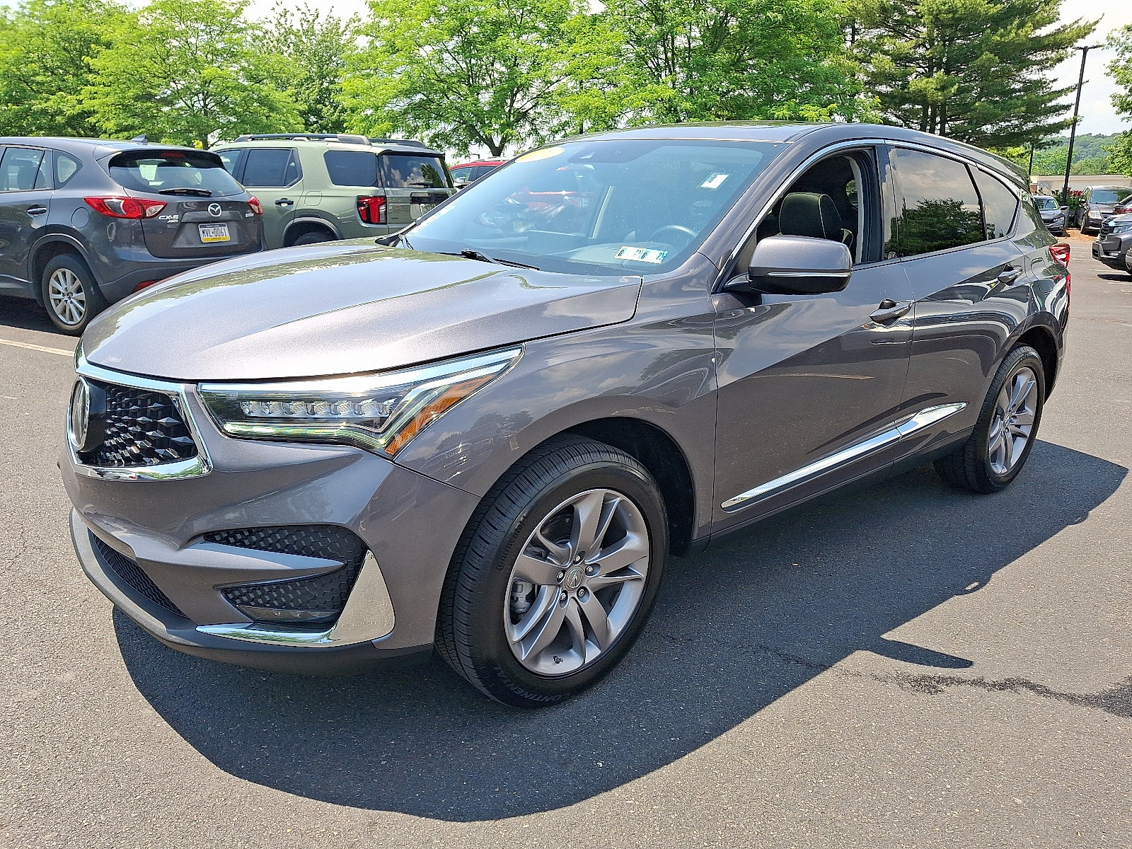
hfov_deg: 69.4
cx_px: 566
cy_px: 424
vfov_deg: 54.9
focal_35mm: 25
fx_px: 818
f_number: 1.8
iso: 25
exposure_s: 1/667
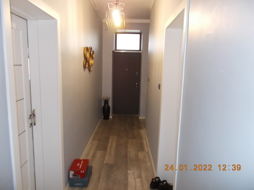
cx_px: 127
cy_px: 95
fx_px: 191
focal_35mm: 26
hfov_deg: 67.3
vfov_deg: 53.1
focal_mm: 4.6
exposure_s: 1/25
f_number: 3.2
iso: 200
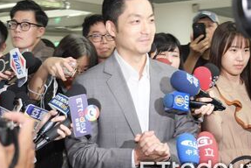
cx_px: 125
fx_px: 300
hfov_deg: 45.4
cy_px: 70
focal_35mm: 43
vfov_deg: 31.1
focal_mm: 20.6
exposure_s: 1/160
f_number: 2.8
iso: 1600
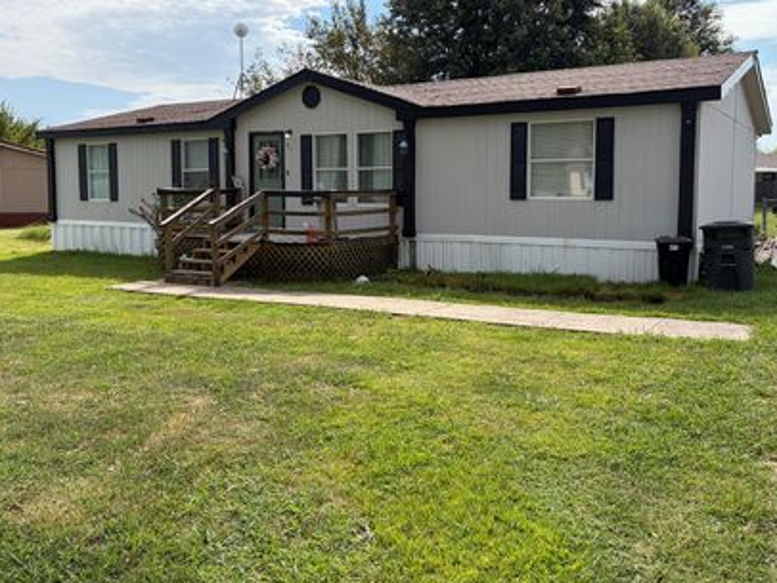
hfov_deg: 56.8
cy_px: 251
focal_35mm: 32
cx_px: 396
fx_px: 719
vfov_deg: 44.1
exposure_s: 1/3623
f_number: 1.6
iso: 64
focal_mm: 5.96
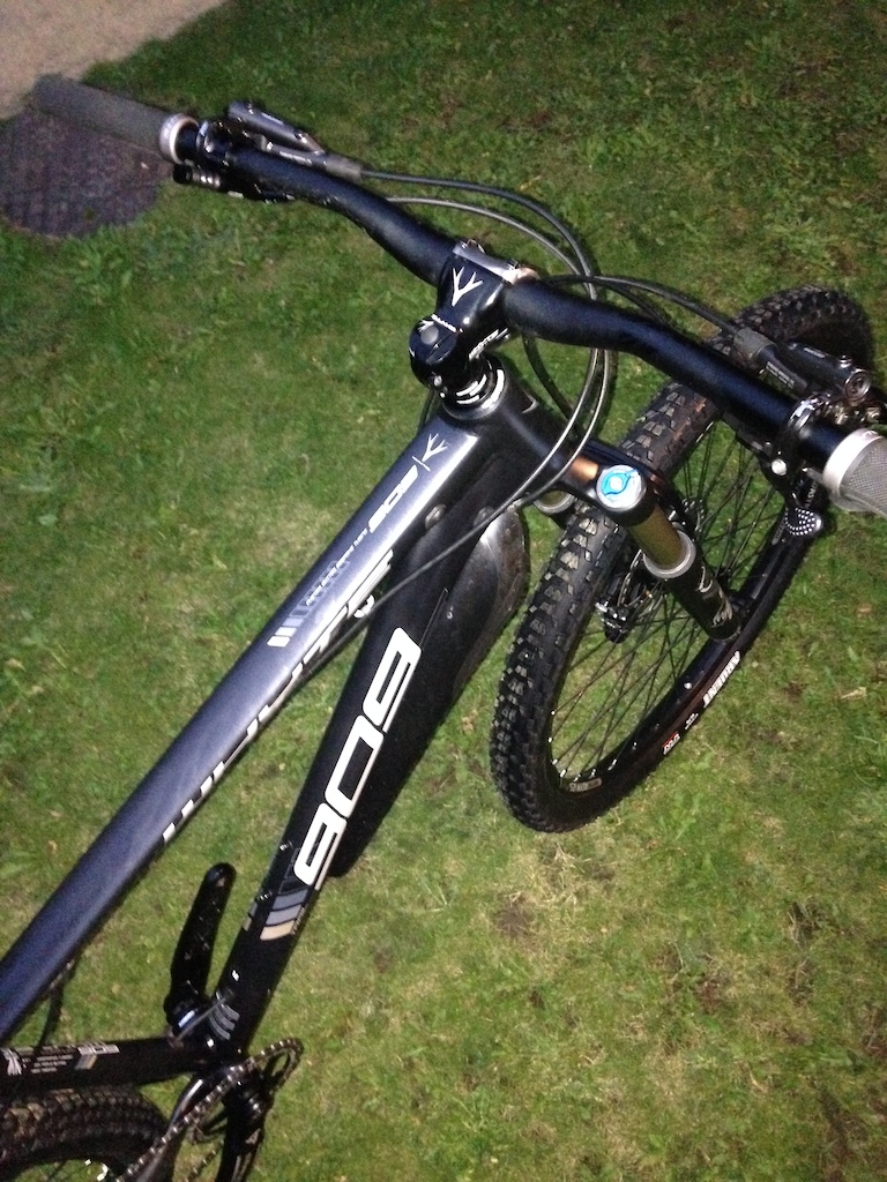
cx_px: 444
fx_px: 1127
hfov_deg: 42.9
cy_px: 591
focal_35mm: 33
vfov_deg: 55.4
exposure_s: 1/16
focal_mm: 4.12
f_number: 2.4
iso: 800
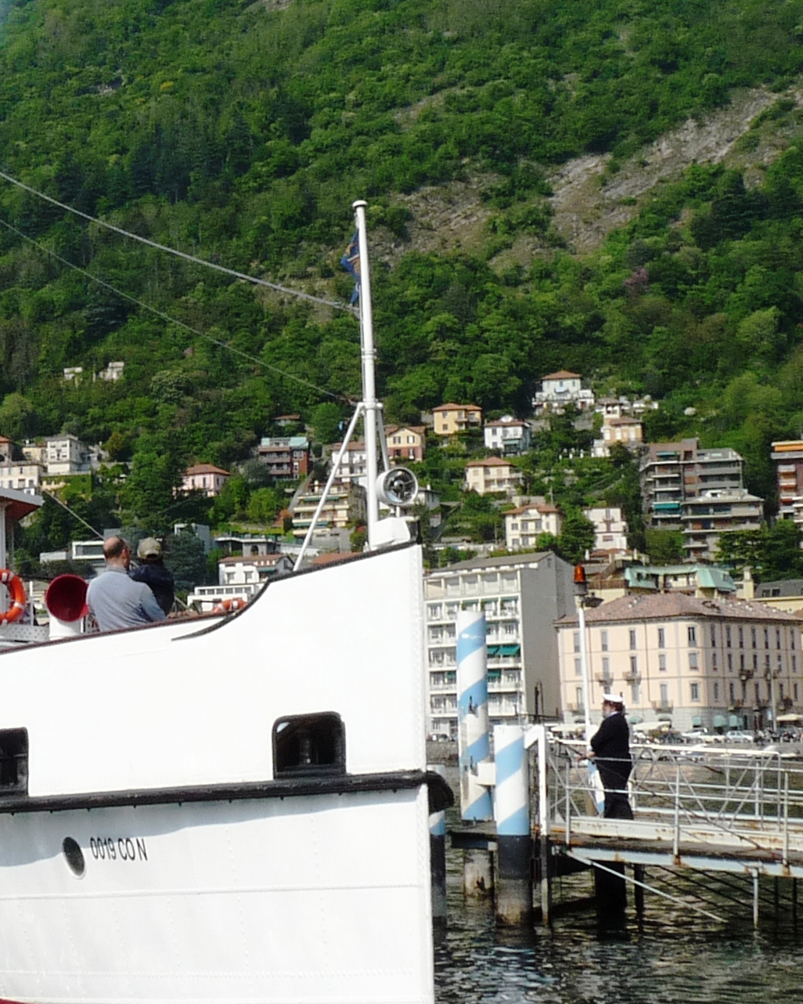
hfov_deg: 19.8
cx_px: 79
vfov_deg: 25.0
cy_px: 424
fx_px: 2257
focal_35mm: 76
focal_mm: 4.8
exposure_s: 1/400
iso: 100
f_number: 7.1
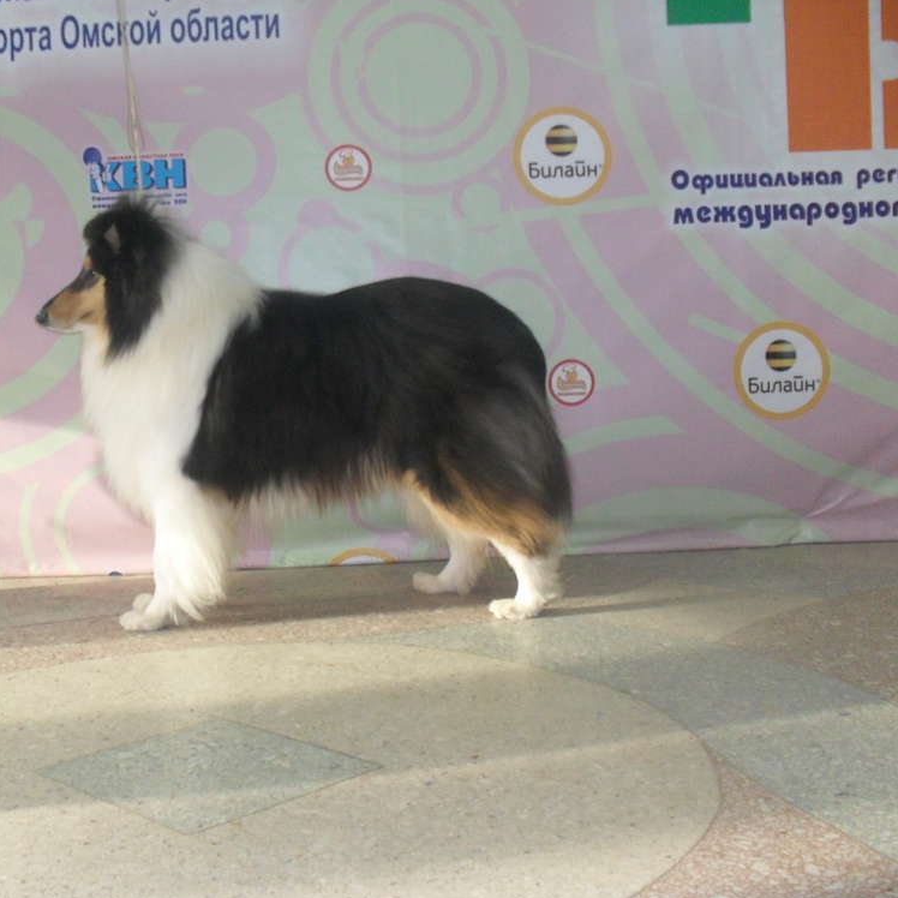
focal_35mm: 46
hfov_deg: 36.4
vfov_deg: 36.8
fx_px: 1350
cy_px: 451
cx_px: 304
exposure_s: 1/45
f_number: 2.8
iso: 200
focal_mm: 6.3
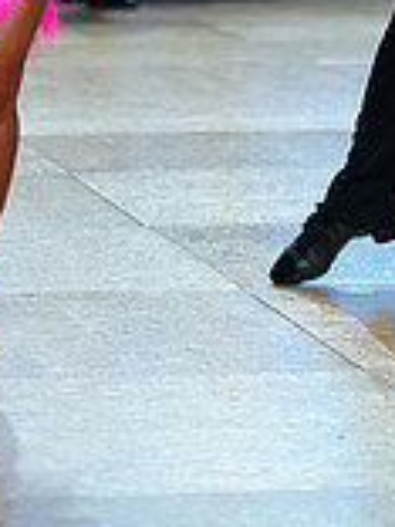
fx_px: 4945
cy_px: -243
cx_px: 279
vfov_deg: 6.0
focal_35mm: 325
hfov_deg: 4.6
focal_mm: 91
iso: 400
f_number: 2.8
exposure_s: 1/400
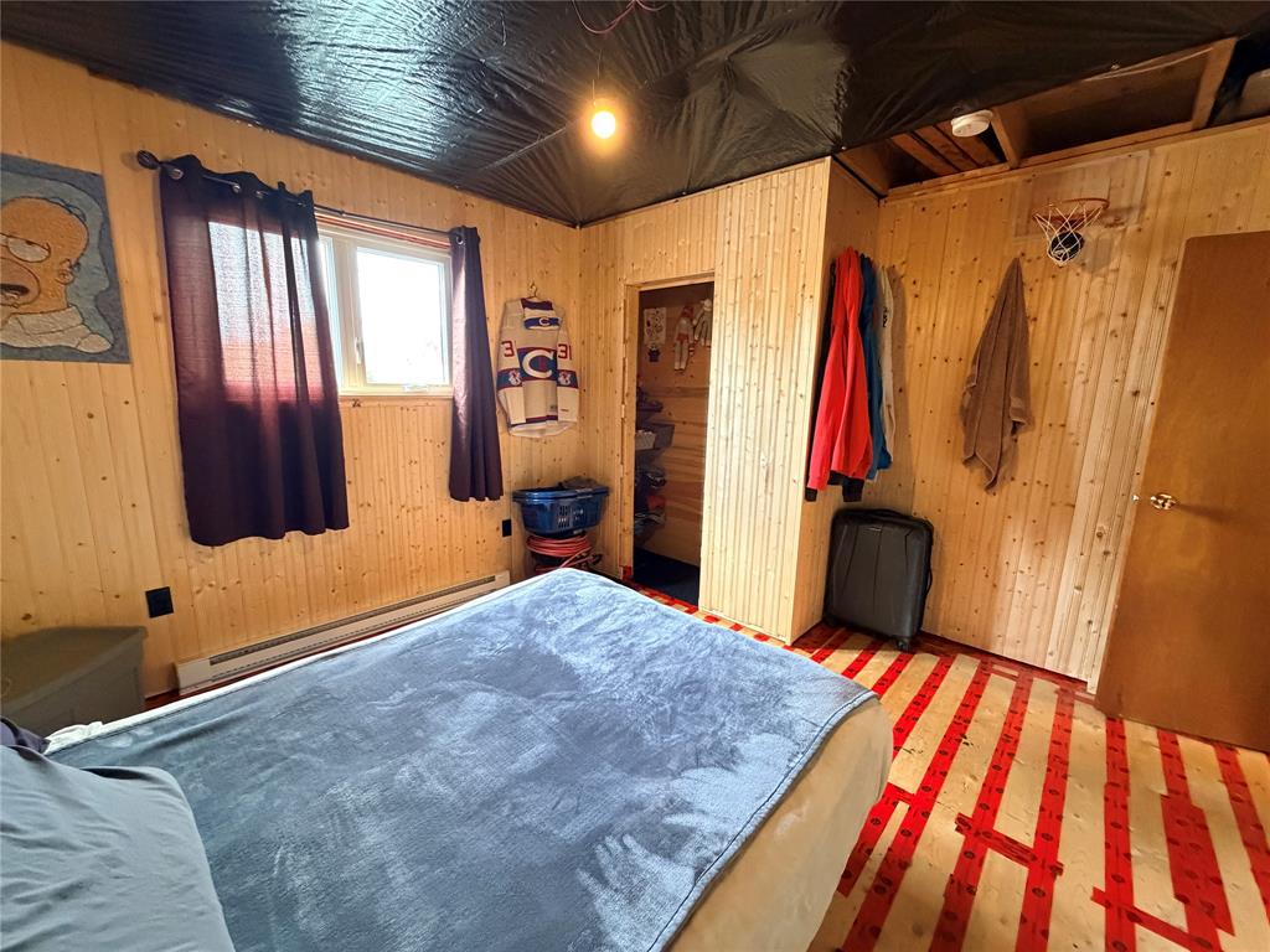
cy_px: 476
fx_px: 514
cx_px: 635
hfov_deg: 102.1
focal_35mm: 14
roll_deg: -1.3
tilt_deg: -9.9
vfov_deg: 85.7
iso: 640
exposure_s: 1/60
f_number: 2.2
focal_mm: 2.22
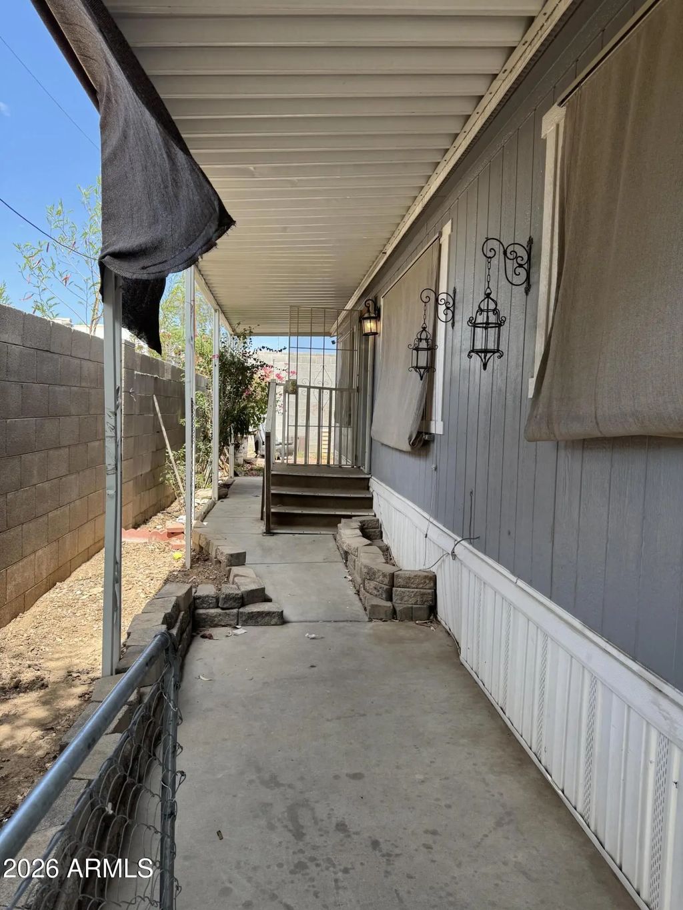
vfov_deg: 71.6
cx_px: 342
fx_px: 631
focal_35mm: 24
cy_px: 455
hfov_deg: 56.8
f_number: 1.78
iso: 80
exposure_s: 1/747
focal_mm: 6.76
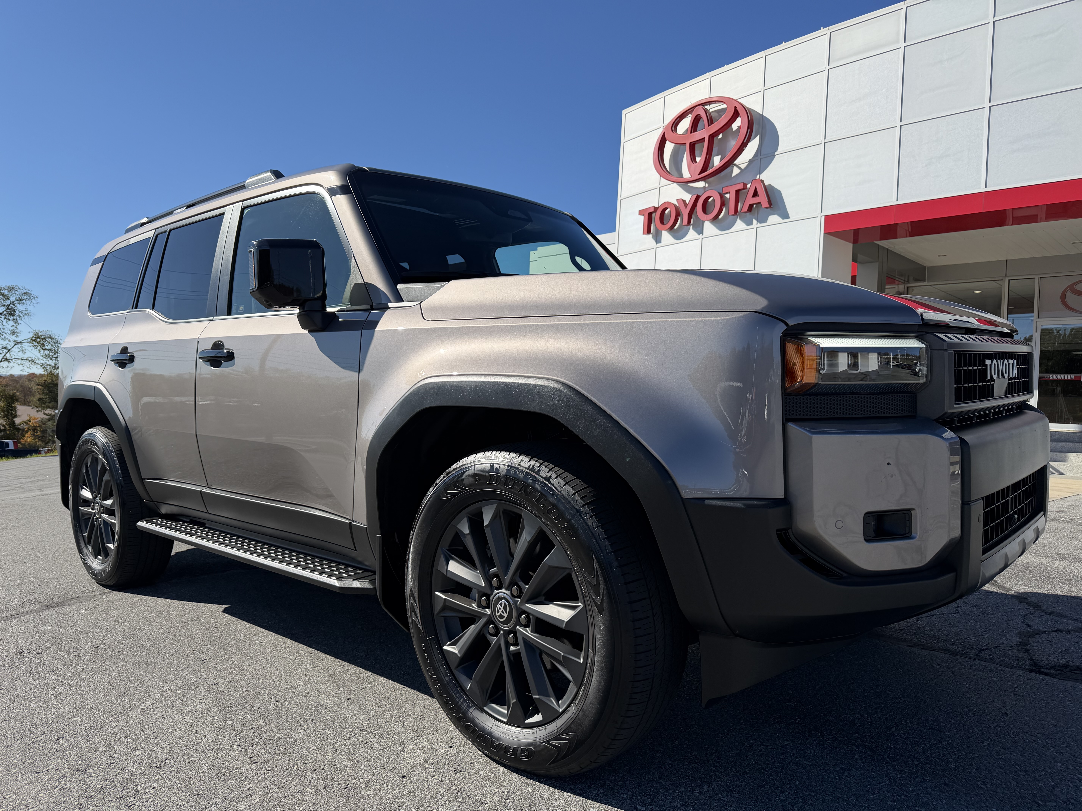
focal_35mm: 24
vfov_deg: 56.8
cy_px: 406
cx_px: 541
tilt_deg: +0.3
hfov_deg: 71.6
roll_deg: -3.0
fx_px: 750
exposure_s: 1/4673
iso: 80
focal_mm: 6.76
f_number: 1.78
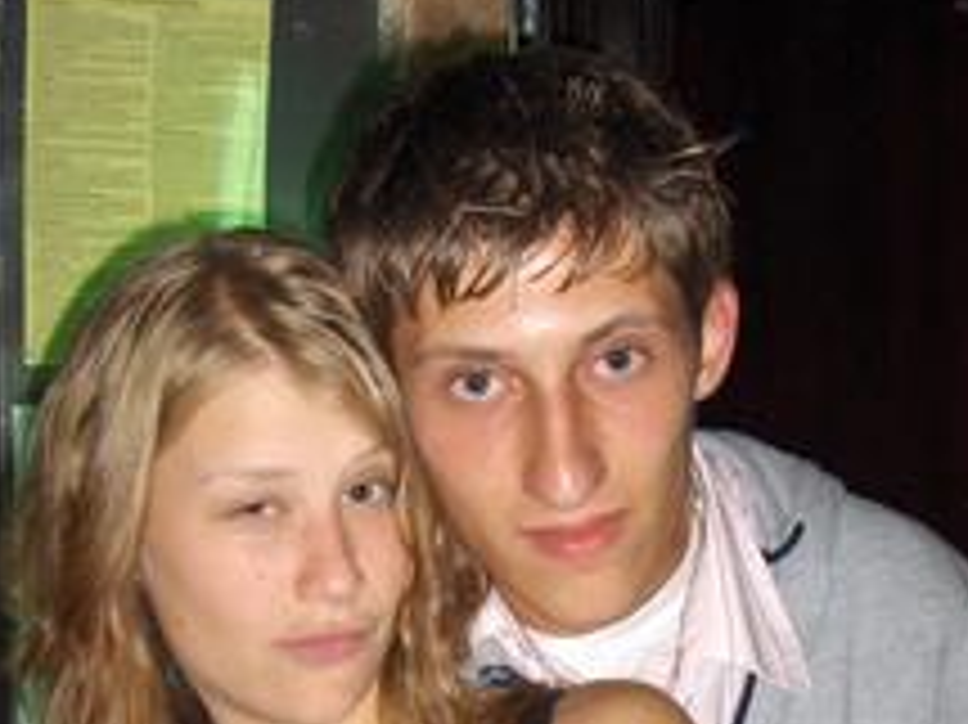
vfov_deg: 18.8
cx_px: 419
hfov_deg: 25.3
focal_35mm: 77
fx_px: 2152
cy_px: 670
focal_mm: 5.8
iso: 100
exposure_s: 1/60
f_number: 2.6
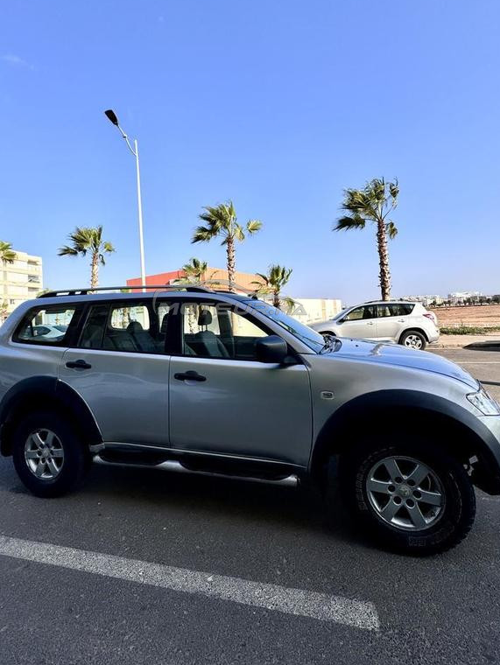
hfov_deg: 78.0
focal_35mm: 16
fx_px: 308
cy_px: 297
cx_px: 229
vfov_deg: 94.1
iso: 40
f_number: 2.2
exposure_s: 1/1395
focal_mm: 2.22
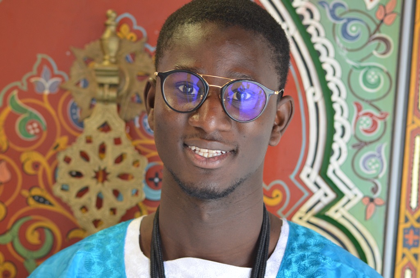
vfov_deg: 13.0
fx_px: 1222
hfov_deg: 19.5
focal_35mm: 105
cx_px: 210
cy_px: 139
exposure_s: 1/125
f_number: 4
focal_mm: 70
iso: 1250
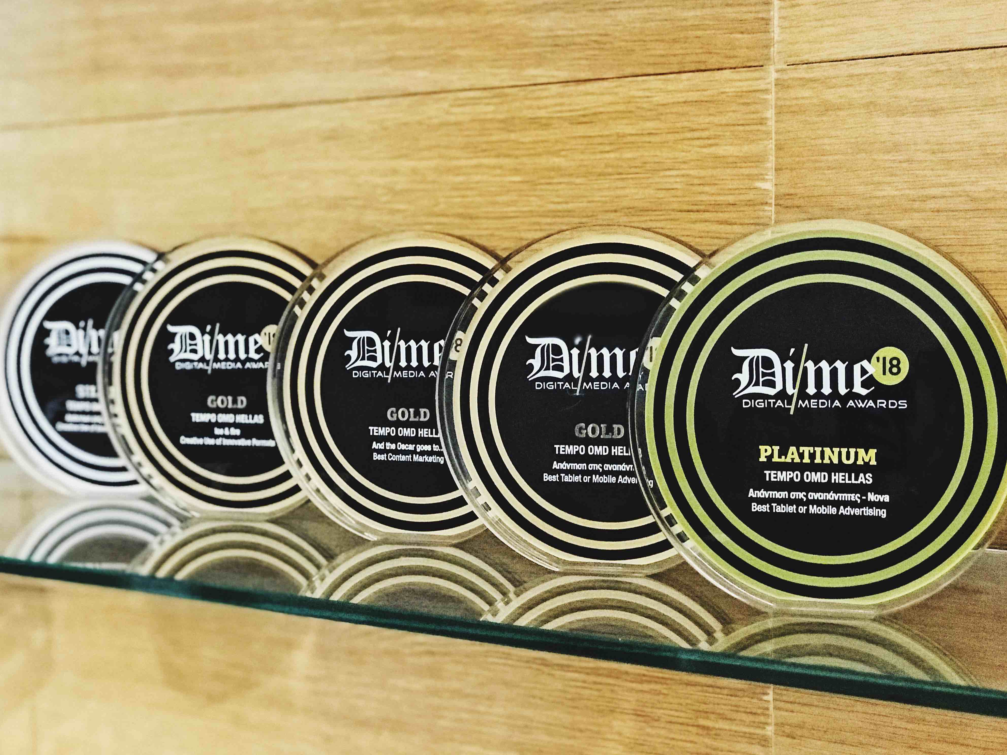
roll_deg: +2.1
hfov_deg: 33.2
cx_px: 508
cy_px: 375
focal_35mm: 58
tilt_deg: -3.8
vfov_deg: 25.2
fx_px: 1687
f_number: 2.8
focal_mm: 6.6
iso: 1250
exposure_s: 1/50
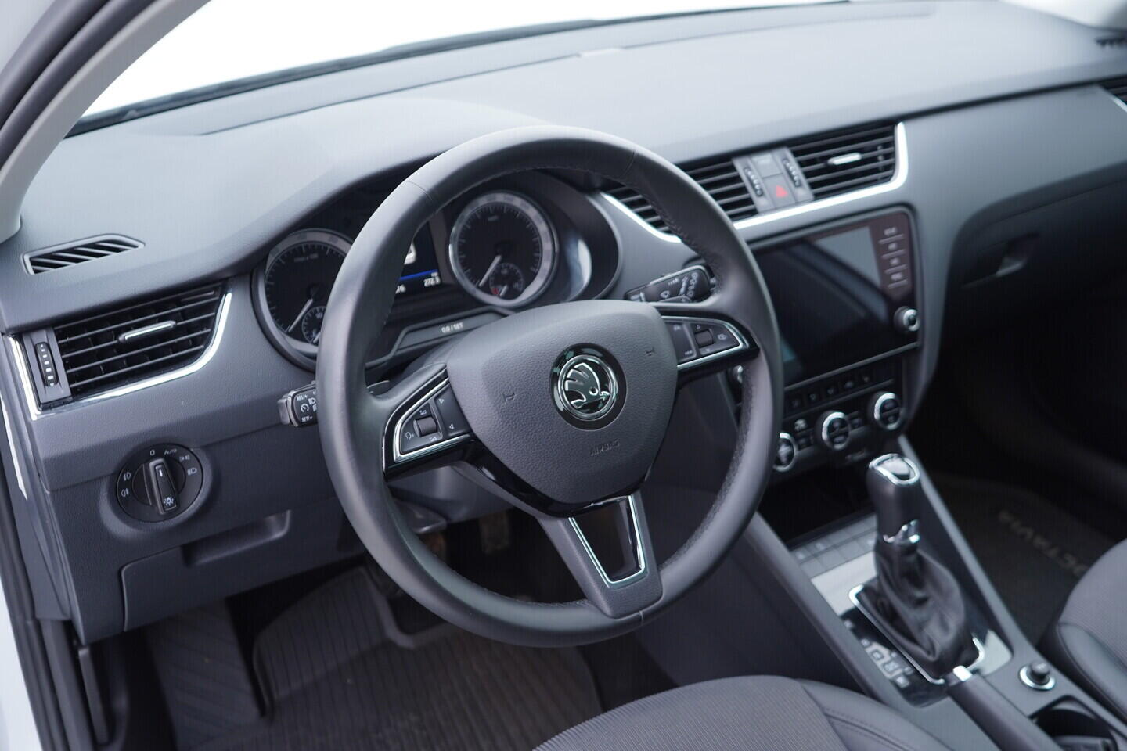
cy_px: 376
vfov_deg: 36.9
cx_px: 564
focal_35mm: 36
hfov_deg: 53.1
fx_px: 1127
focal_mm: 24
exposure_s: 1/40
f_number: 2.8
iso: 200
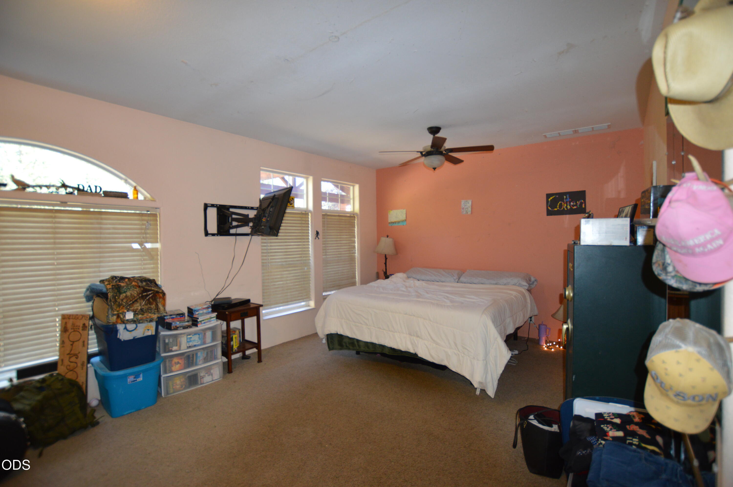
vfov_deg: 77.2
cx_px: 366
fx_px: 305
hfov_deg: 100.4
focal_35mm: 15
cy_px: 244
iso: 560
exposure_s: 1/60
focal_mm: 10
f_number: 3.5
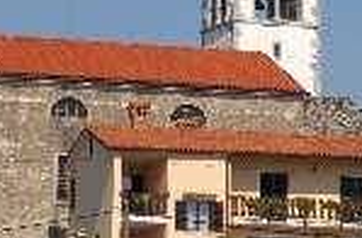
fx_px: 3840
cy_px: 61
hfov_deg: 5.4
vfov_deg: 3.6
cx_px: 332
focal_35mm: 384
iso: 250
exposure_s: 1/640
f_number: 13
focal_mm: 85
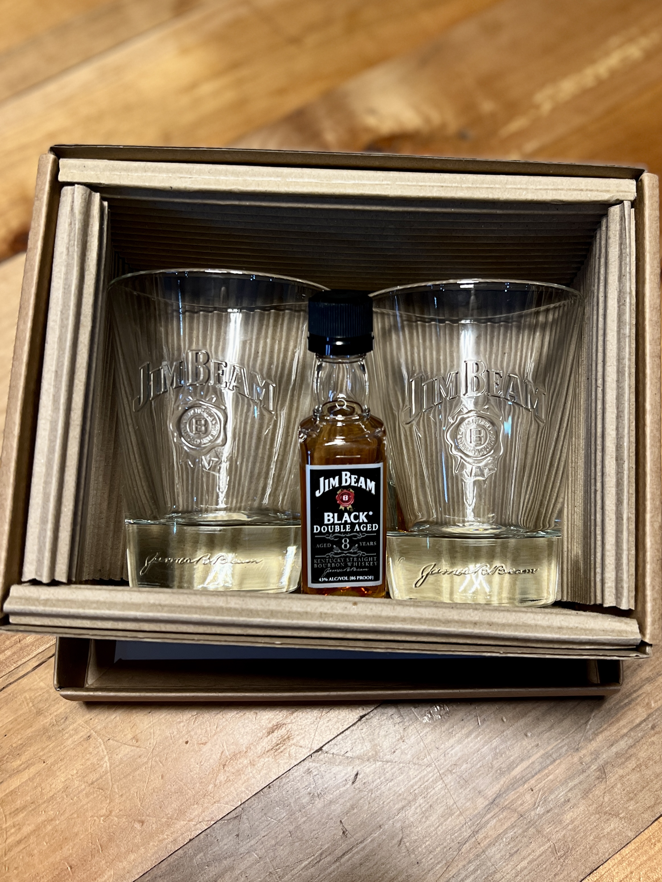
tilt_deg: -66.3
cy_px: 441
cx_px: 331
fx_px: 663
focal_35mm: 26
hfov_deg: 53.1
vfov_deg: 67.3
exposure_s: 1/50
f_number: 1.5
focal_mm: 5.7
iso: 200
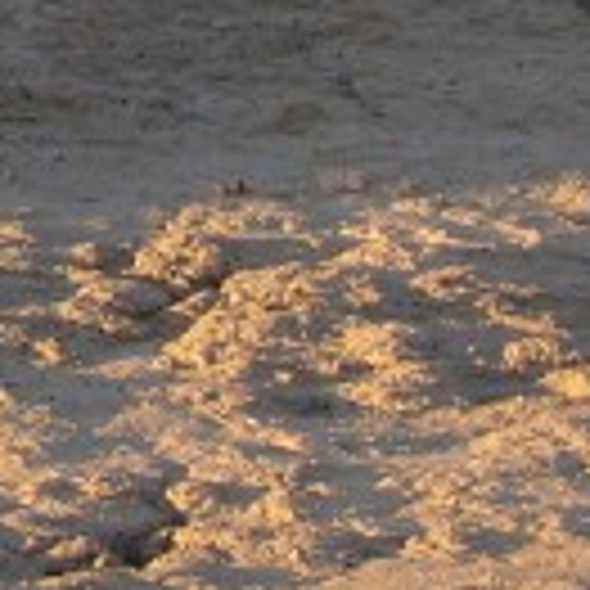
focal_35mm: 456
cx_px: -829
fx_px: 8793
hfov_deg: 3.8
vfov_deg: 3.8
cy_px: -802
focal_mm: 16.8
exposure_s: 1/108
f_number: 4.1
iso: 50
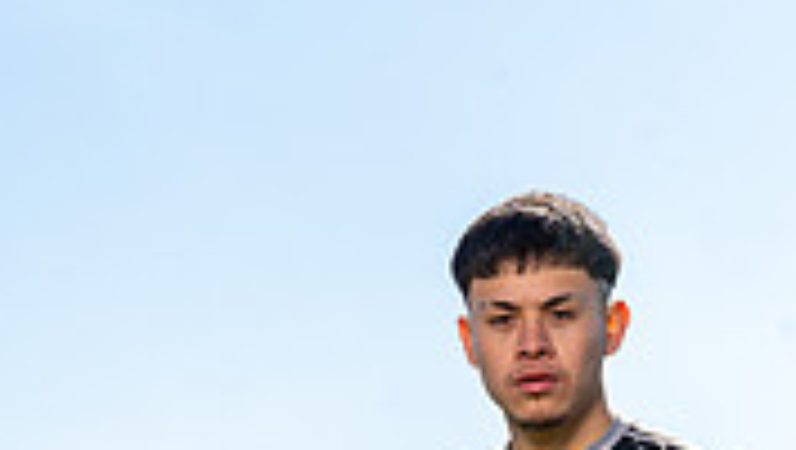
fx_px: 2810
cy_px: 945
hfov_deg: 16.1
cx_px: 427
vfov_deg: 8.6
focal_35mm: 133
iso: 100
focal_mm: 50
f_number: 9
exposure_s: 1/200
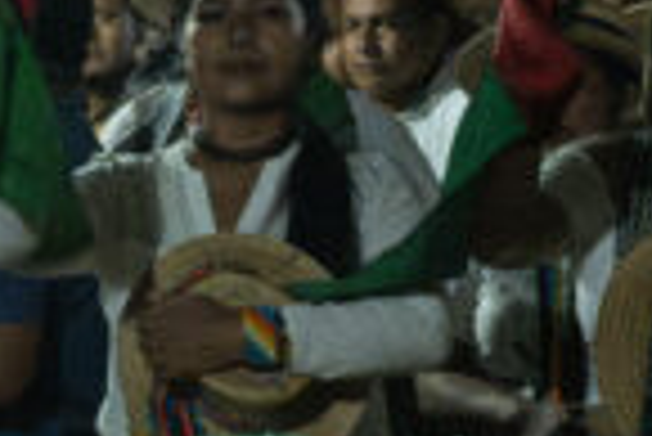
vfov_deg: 4.4
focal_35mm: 312
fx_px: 5656
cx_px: 364
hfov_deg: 6.6
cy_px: 342
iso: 32000
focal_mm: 65
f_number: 5.6
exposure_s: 1/80
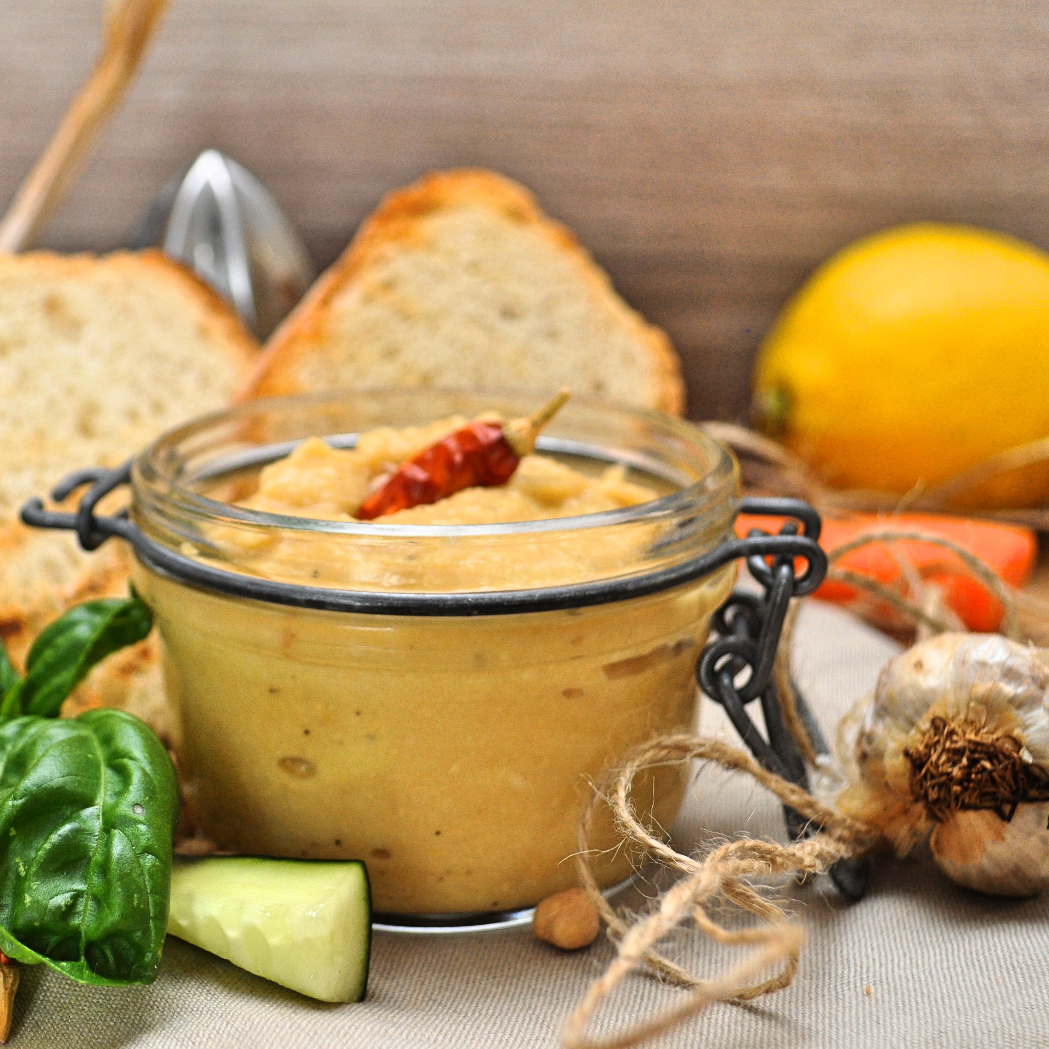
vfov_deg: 30.7
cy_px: 524
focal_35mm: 56
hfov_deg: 30.5
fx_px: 1908
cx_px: 346
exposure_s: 1/60
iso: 800
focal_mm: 29
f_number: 4.5
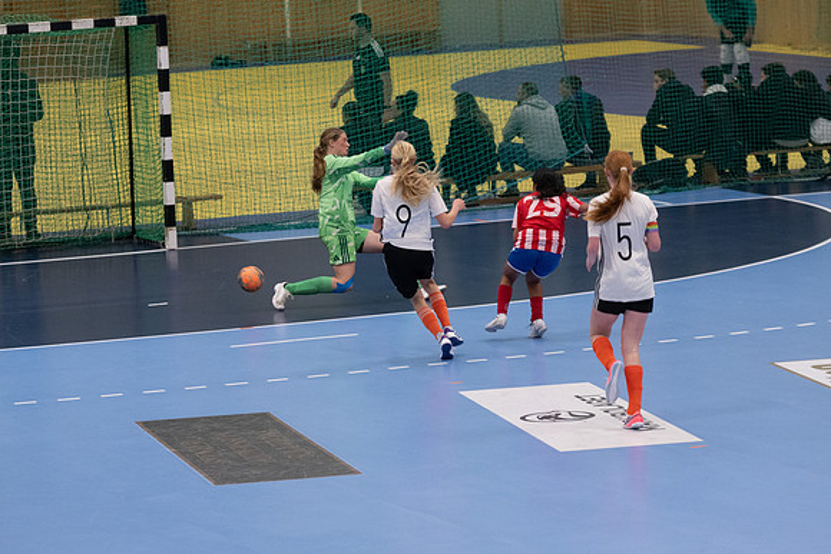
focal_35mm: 210
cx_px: 416
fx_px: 4848
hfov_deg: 9.8
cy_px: 277
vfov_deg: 6.5
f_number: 3.2
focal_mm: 140
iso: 2500
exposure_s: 1/640
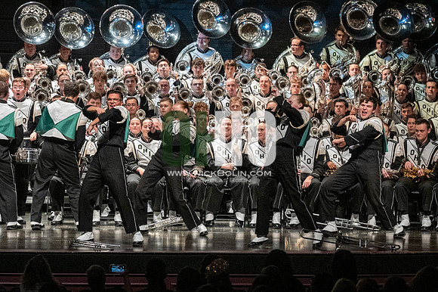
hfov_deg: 11.0
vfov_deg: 7.3
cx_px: 219
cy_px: 146
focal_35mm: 187
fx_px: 2274
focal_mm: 125
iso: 4000
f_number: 4
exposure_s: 1/500
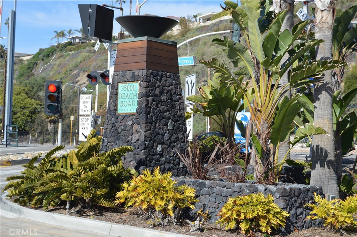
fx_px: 624
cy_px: 118
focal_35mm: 63
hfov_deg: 31.9
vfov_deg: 21.5
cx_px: 178
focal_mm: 42
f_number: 8
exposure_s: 1/250
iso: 100
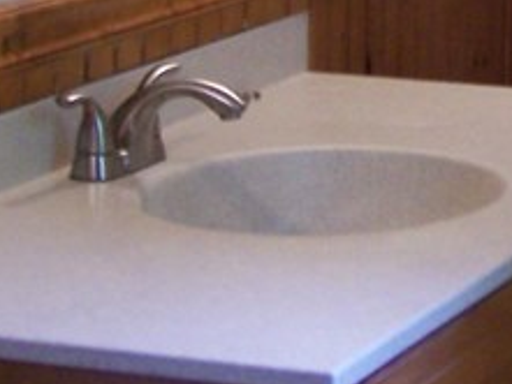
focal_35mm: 176
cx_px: 463
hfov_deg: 11.2
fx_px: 2605
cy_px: -79
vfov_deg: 8.4
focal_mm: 6.3
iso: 160
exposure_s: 1/20
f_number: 2.8
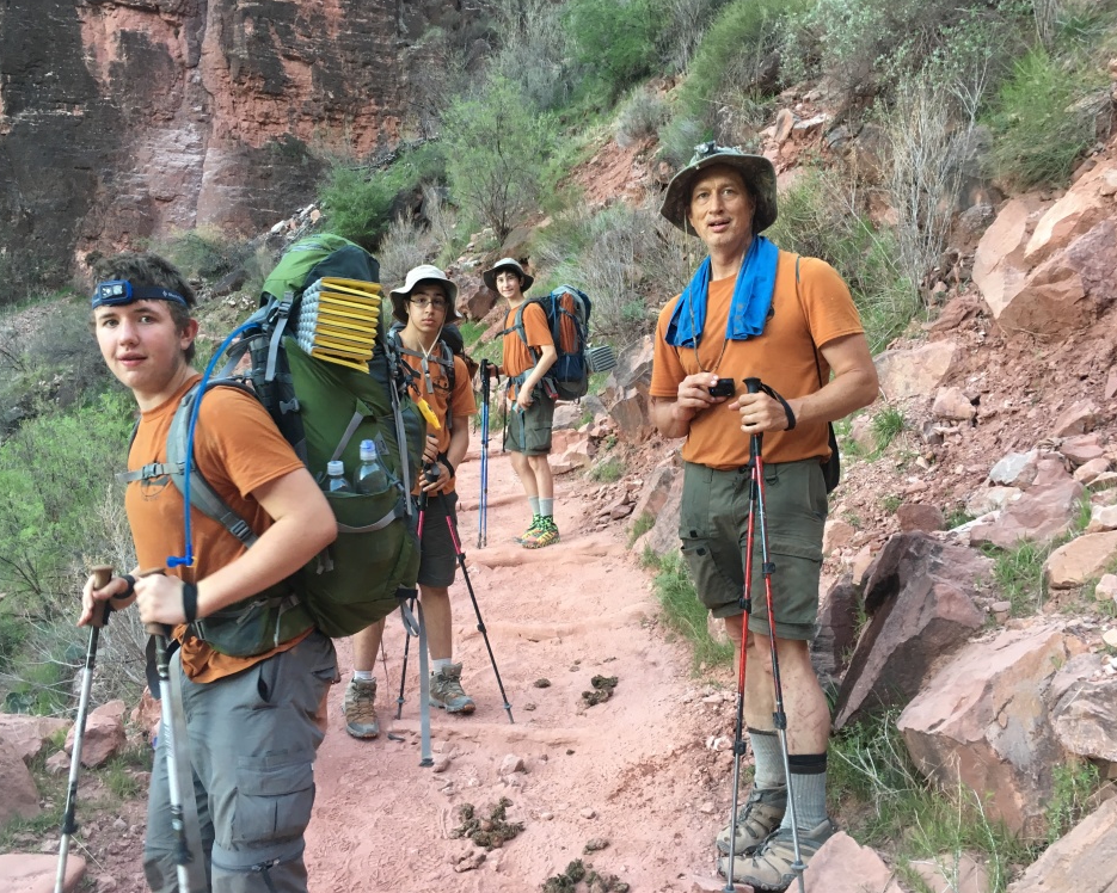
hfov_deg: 57.1
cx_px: 522
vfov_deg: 47.1
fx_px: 1025
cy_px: 444
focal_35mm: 31
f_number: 2.2
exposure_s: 1/30
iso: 64
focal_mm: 4.15
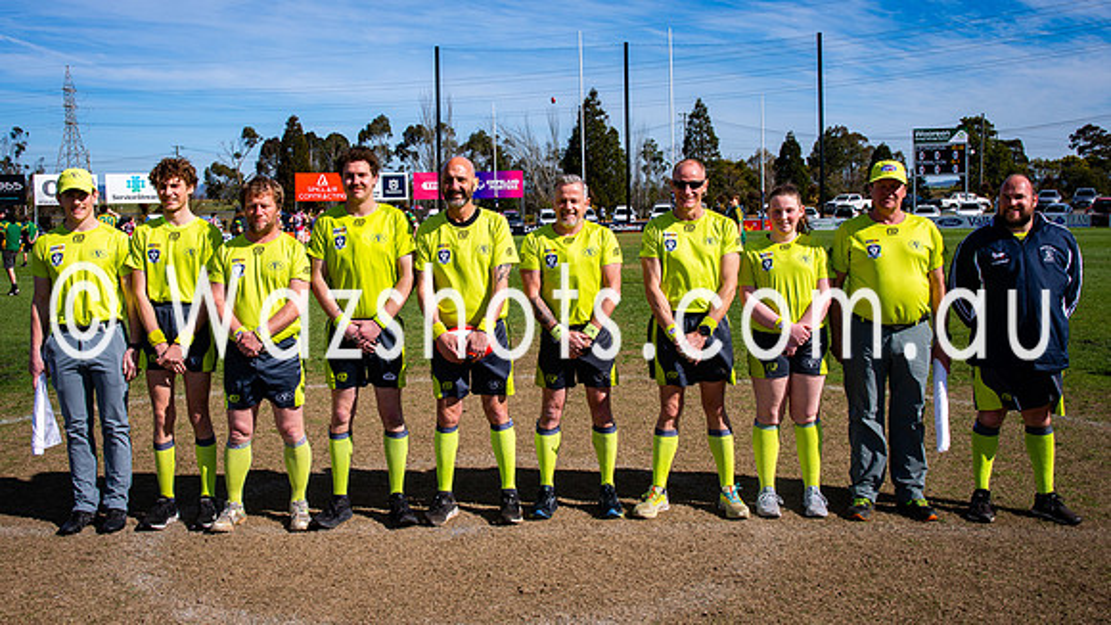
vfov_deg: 30.5
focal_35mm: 39
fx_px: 1146
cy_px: 290
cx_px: 541
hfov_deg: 51.7
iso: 100
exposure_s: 1/160
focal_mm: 22
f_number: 13
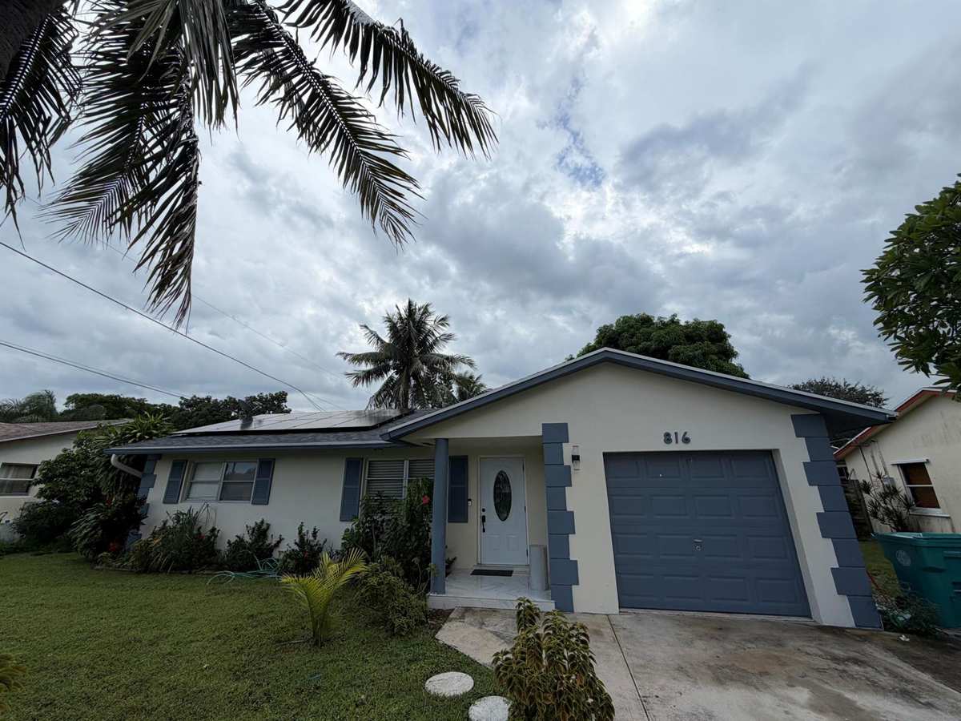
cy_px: 360
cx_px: 480
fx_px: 389
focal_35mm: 14
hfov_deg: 102.1
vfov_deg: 85.7
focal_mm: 2.22
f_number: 2.2
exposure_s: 1/1167
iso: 20
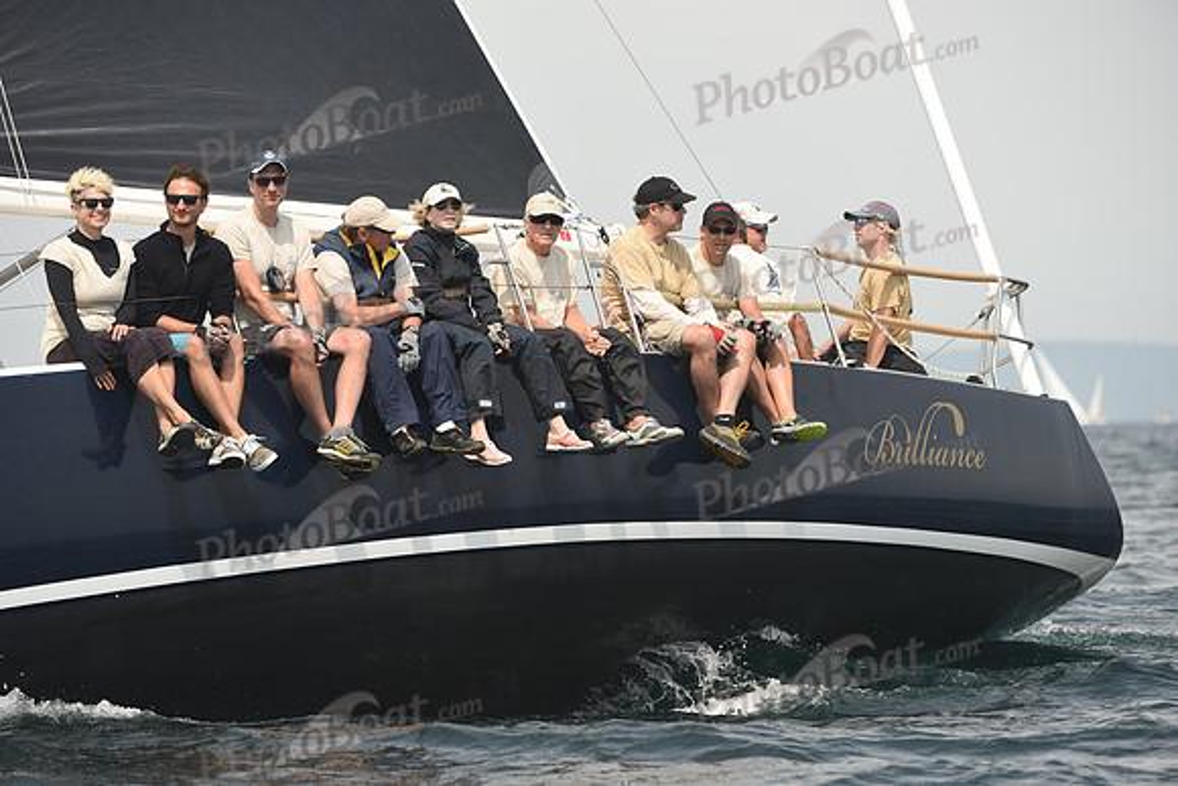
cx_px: 589
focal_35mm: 290
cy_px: 393
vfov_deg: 4.7
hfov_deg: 7.1
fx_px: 9491
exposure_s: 1/800
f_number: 5.6
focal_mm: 290
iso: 250
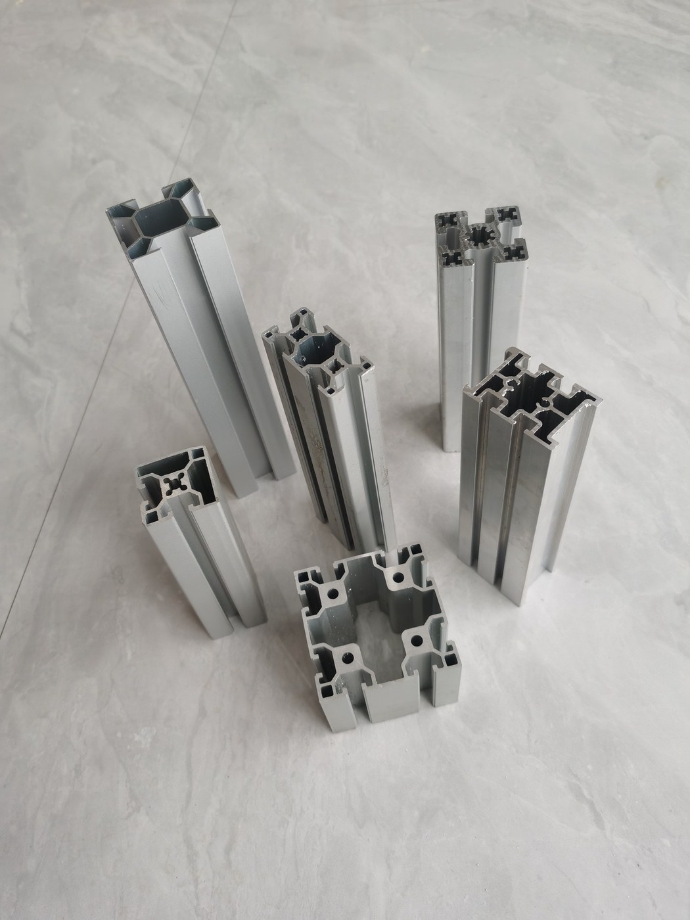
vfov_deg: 65.3
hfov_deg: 51.4
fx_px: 718
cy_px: 460
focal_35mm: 27
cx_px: 345
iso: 64
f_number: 1.6
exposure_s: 1/100
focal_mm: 5.56
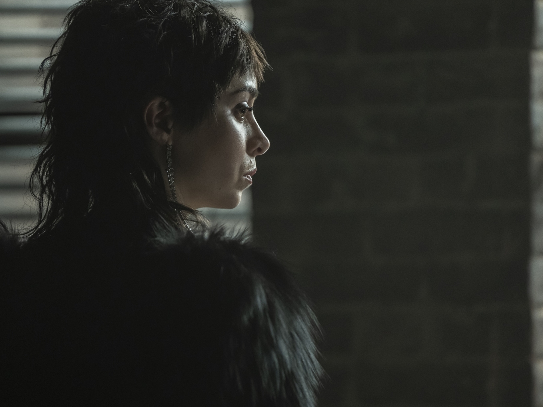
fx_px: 4267
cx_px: 259
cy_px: 239
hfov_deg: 7.3
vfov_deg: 5.5
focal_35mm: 272
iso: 3200
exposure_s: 1/500
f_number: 2.8
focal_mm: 200
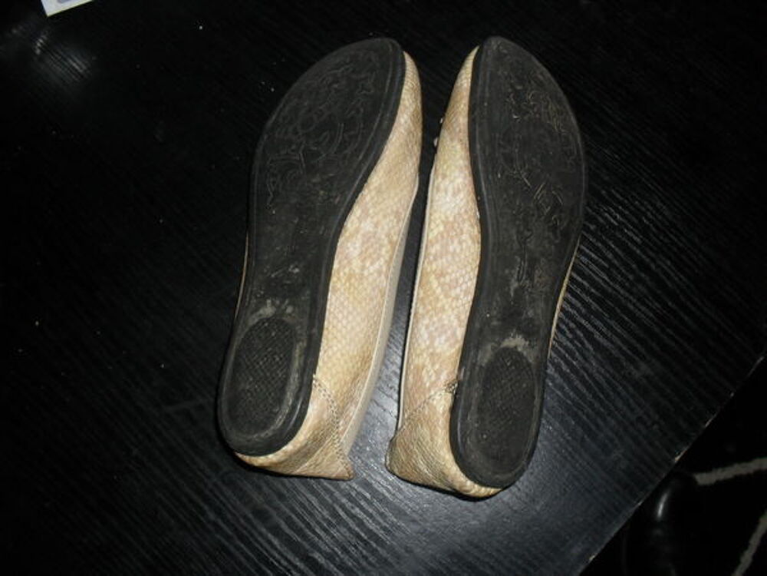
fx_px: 776
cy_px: 288
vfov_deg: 40.7
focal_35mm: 35
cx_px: 384
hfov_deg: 52.6
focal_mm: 6.3
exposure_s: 1/45
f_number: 3.2
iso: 200
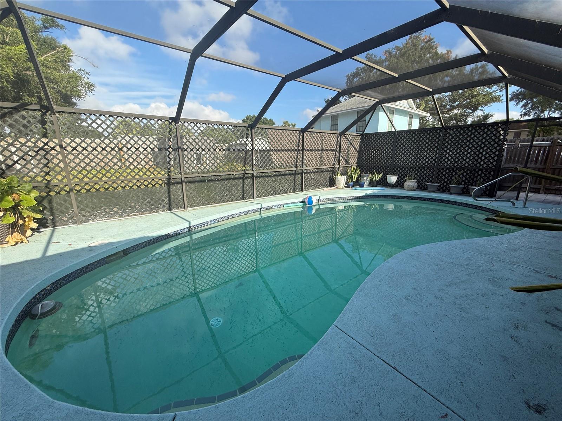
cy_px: 210
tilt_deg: -12.1
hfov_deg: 102.1
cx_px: 281
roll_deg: +0.9
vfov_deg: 85.7
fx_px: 227
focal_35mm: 14
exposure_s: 1/619
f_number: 2.2
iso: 50
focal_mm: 2.22
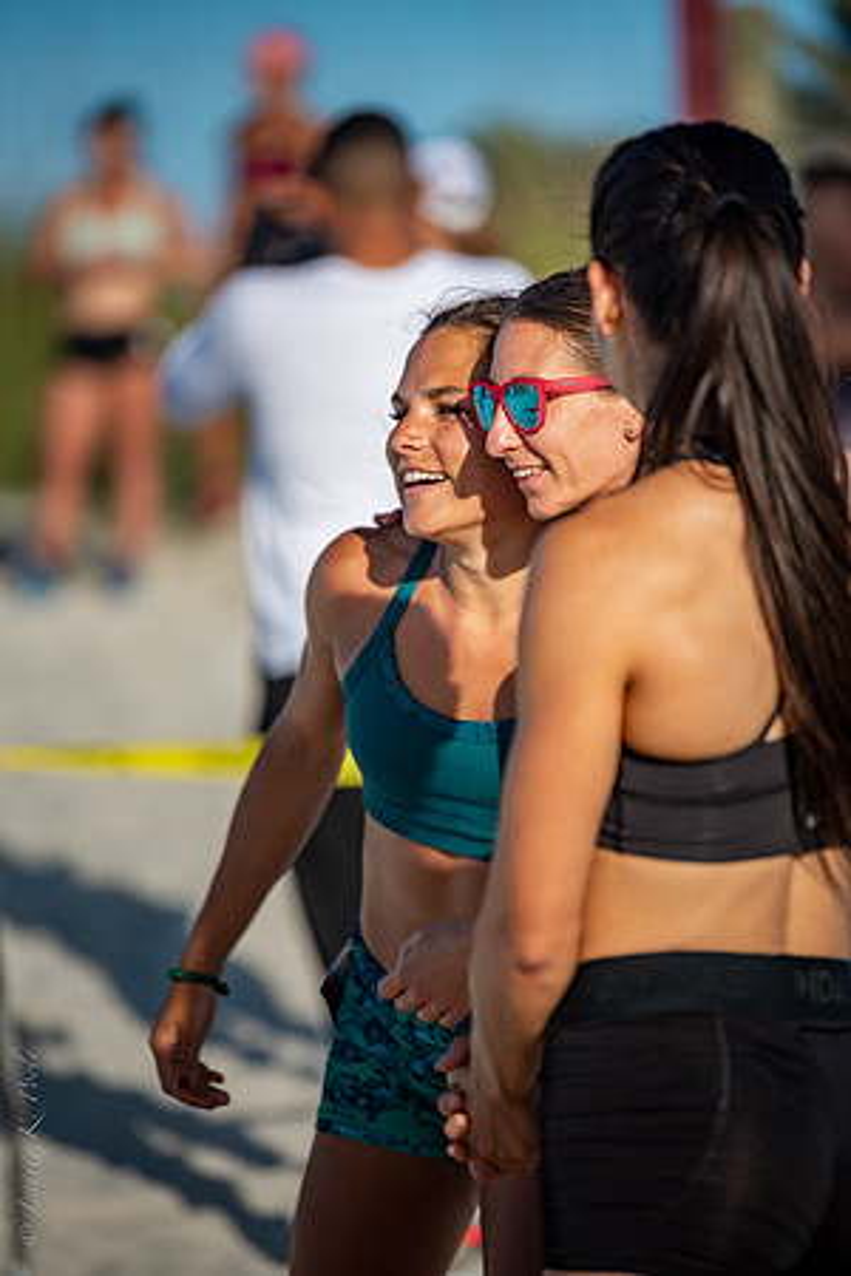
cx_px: 426
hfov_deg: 6.9
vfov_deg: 10.3
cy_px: 638
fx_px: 7091
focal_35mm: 200
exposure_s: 1/4000
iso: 400
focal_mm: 200
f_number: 2.8
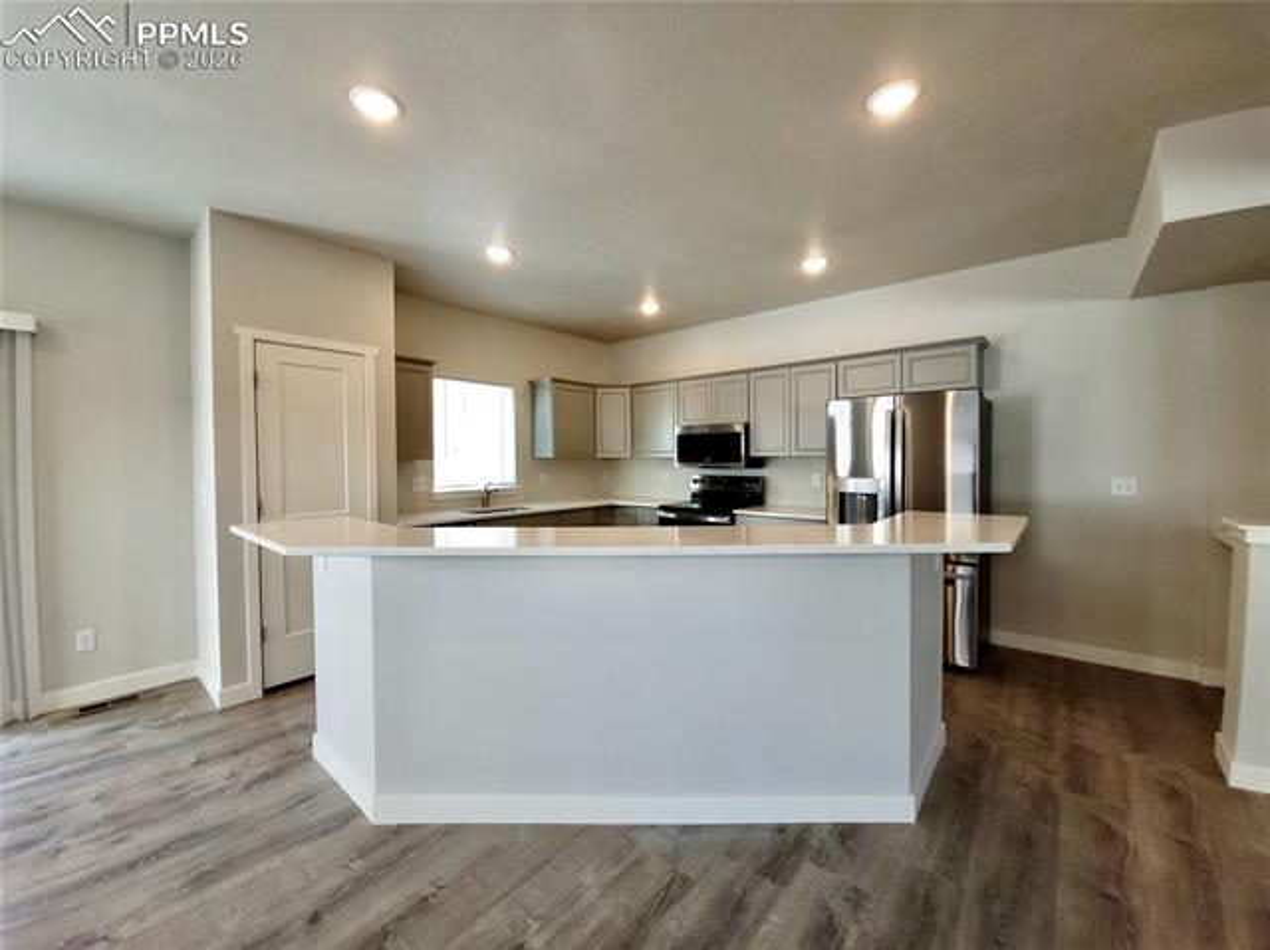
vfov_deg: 89.8
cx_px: 635
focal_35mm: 13
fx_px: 477
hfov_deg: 106.2
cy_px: 475
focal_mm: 1.74
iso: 50
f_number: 2.2
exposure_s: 1/40
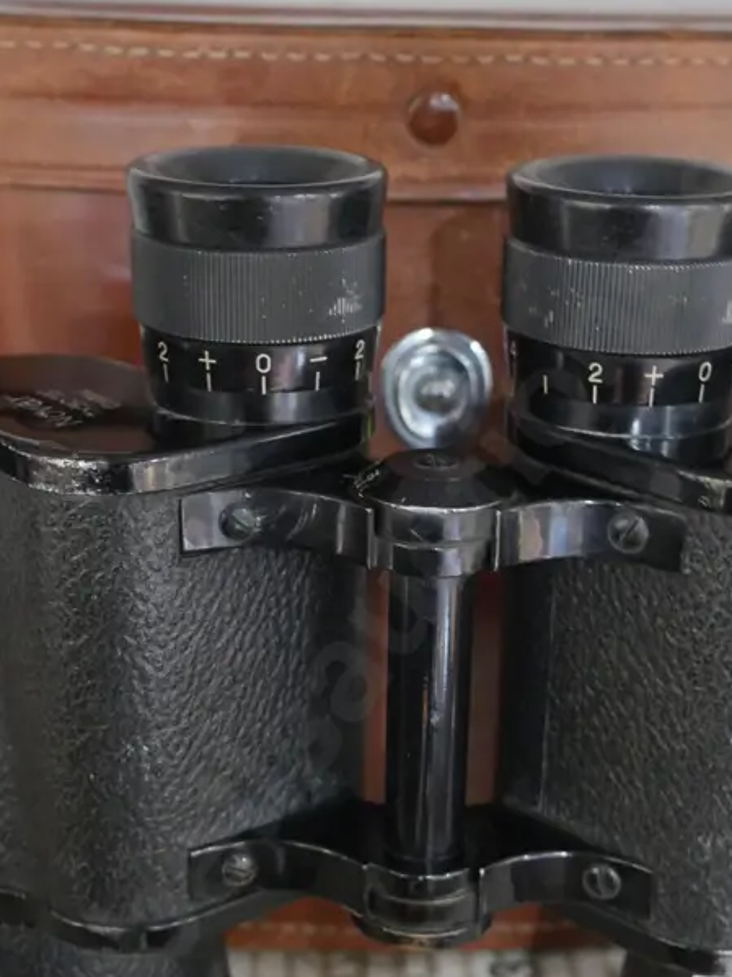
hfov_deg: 22.6
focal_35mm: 65
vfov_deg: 29.7
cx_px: 404
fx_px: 1833
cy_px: 600
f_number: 4.1
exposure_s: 1/15
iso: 3200
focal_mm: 19
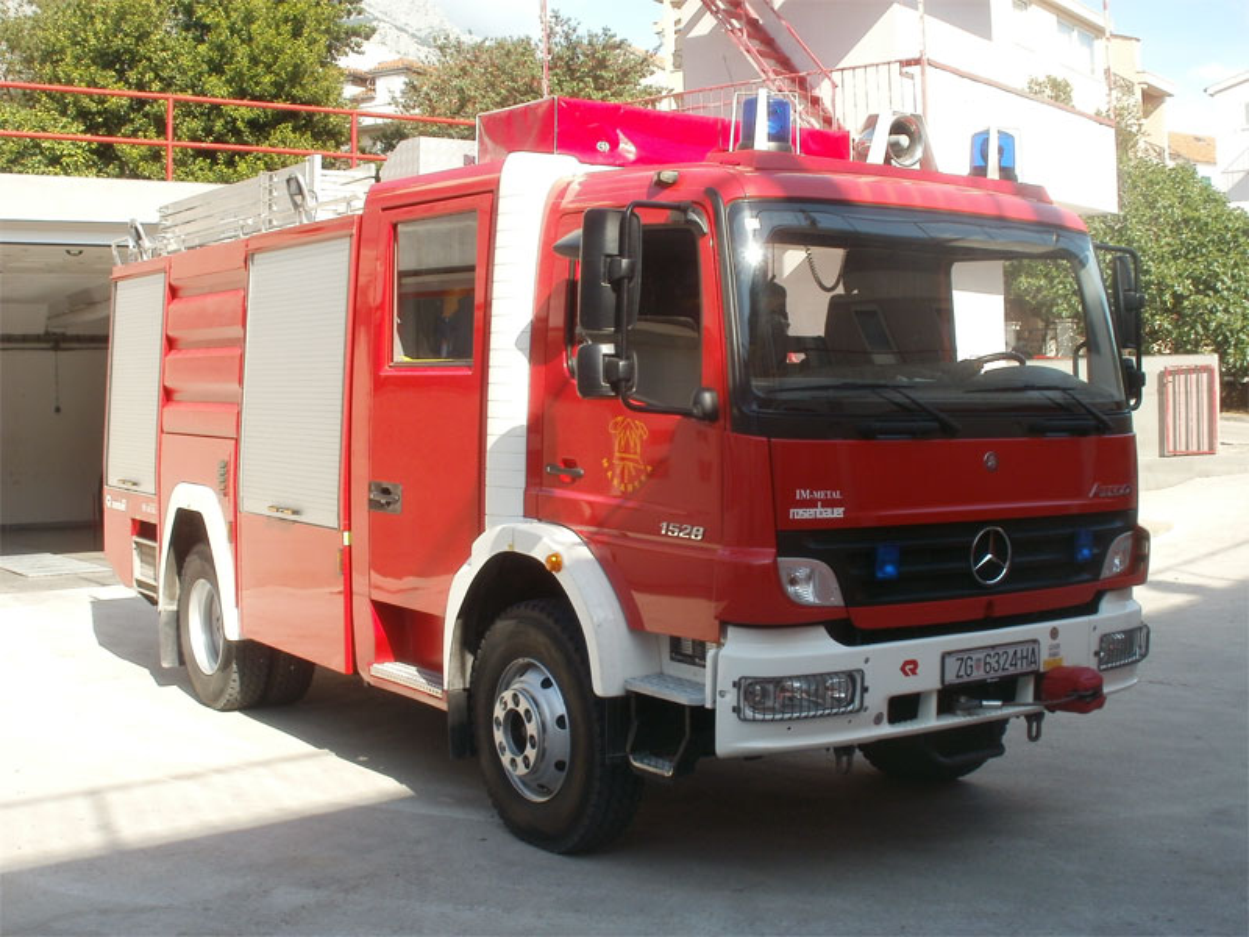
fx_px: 1588
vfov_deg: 32.9
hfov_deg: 42.9
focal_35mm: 44
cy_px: 468
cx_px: 624
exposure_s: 1/125
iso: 100
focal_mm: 7.7
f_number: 6.3
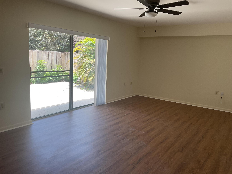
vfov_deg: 48.2
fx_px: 194
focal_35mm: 29
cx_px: 116
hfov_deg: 61.7
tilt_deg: -11.1
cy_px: 87
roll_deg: -3.9
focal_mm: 3
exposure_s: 1/120
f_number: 1.8
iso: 25
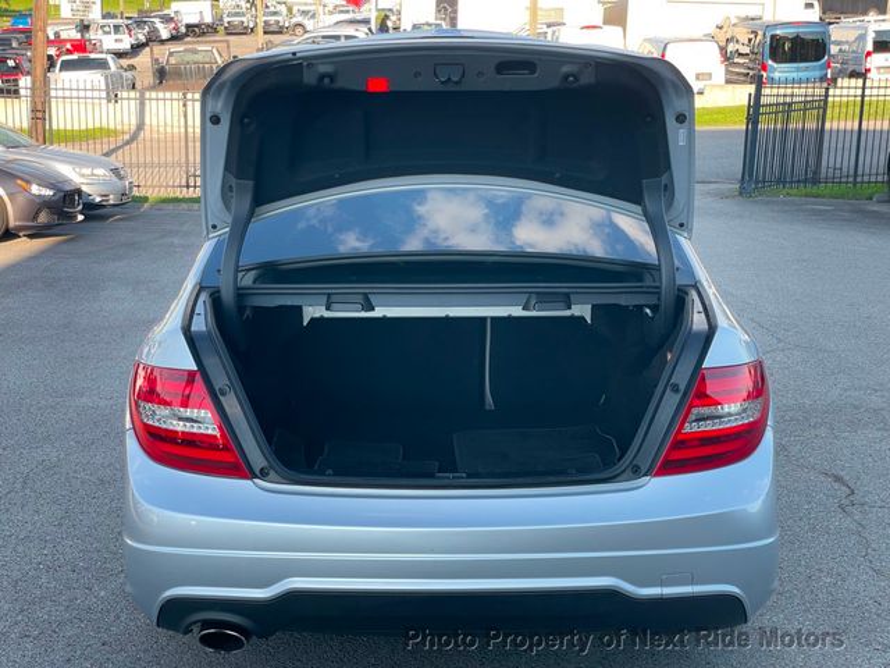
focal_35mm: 52
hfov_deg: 36.8
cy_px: 334
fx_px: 1337
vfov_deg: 28.0
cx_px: 445
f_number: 2
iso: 25
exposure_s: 1/171
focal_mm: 6
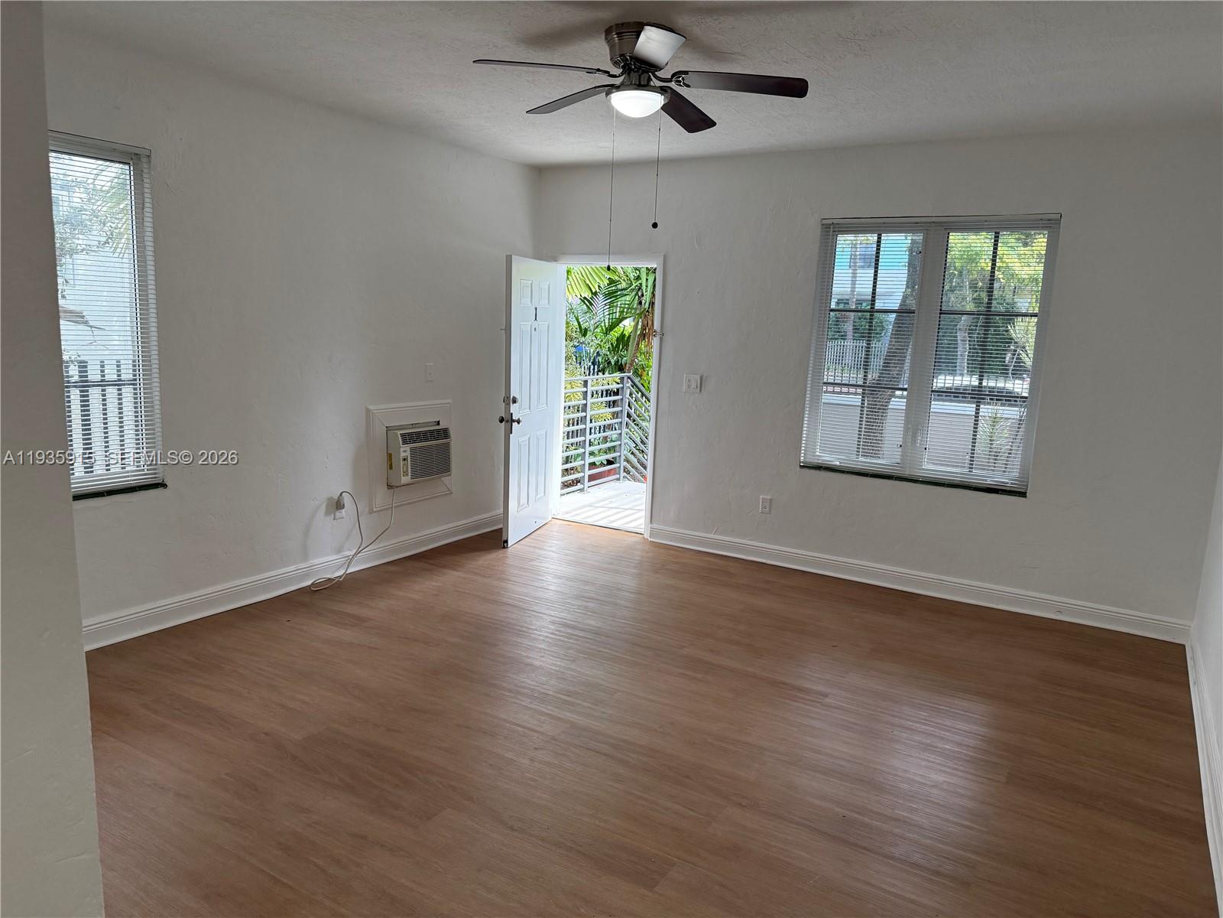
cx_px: 612
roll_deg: -2.2
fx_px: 848
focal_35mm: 24
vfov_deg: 56.8
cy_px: 459
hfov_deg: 71.6
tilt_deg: -9.6
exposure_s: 1/228
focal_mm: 6.76
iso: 160
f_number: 1.78
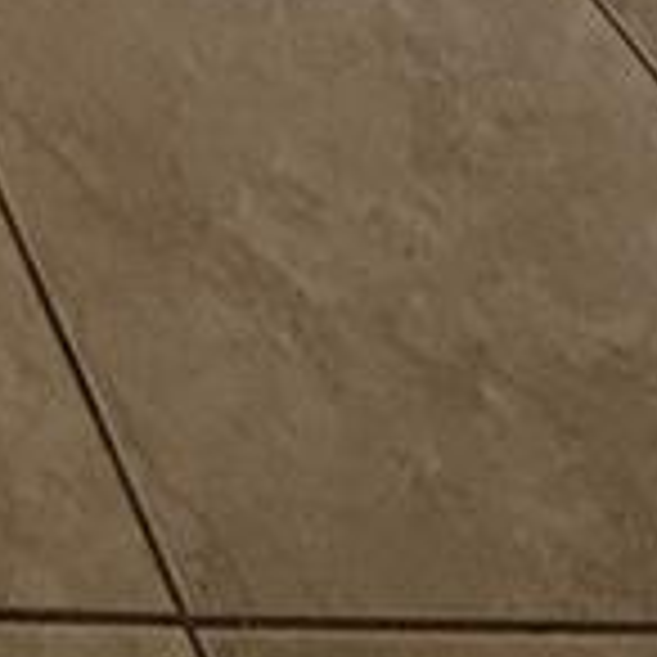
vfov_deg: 9.1
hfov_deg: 12.8
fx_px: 2190
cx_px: -954
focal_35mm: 102
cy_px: -1755
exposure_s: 1/201
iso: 64
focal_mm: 2.22
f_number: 2.2
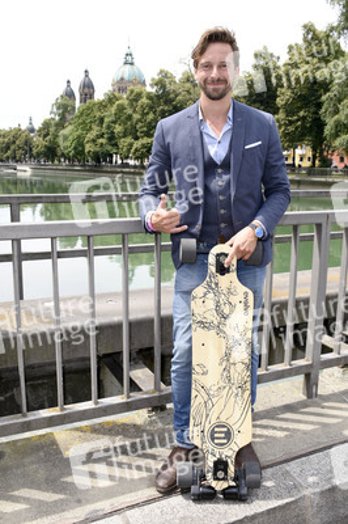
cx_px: 174
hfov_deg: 43.5
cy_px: 262
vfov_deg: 62.0
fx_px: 436
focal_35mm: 30
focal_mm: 20
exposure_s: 1/160
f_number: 6.3
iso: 125
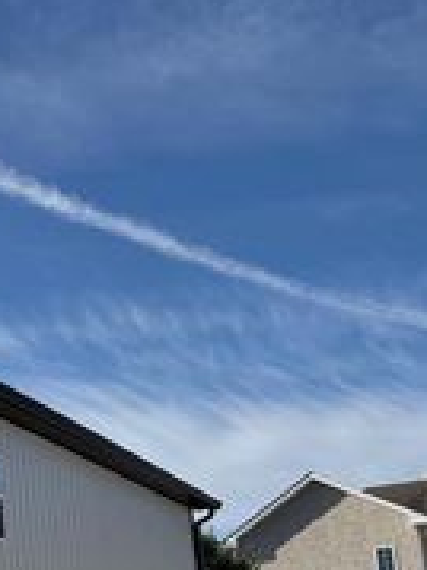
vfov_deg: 27.8
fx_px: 1103
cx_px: -366
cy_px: 527
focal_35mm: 67
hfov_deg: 17.3
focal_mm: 6.76
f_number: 1.78
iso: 100
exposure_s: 1/8130
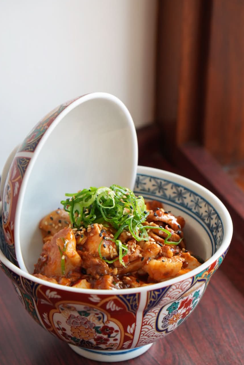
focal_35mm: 123
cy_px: 202
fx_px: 1248
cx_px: 122
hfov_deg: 11.2
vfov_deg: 16.6
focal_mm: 70
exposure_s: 1/125
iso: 320
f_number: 4
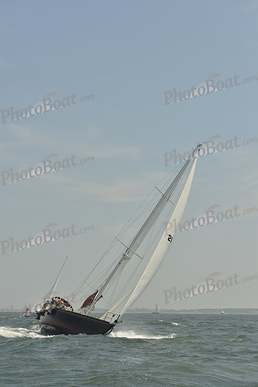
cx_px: 129
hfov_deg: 16.1
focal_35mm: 85
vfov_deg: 23.9
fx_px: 913
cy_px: 194
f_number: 8
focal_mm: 85
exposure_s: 1/1250
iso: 200
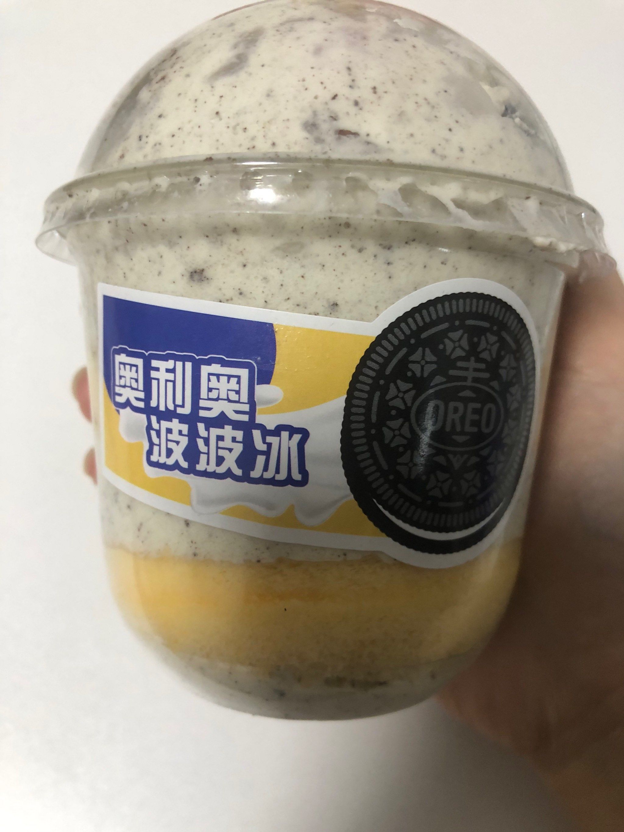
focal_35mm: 28
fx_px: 673
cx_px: 312
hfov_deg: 49.8
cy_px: 416
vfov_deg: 63.4
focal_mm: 4
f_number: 1.8
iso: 64
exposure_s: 1/17
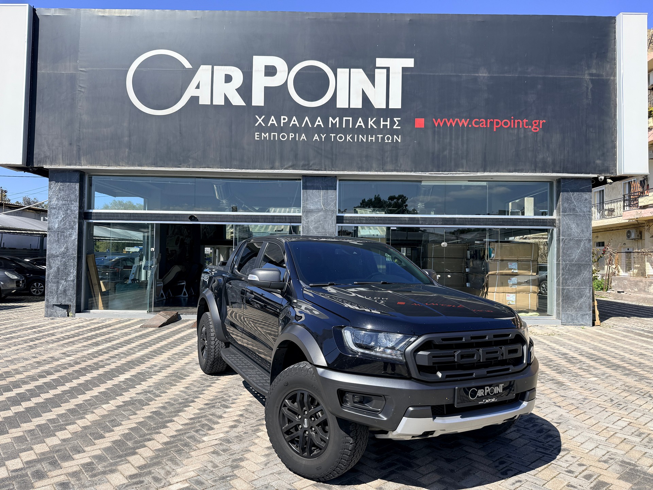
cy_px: 245
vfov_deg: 56.8
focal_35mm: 24
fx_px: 453
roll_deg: -1.1
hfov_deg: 71.6
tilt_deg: +2.5
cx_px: 326
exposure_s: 1/3279
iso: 80
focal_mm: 6.76
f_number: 1.78
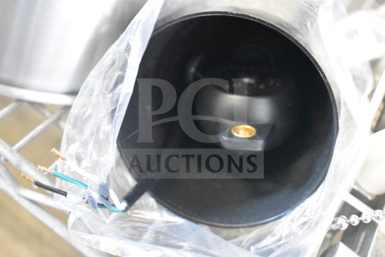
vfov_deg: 26.5
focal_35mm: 51
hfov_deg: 38.9
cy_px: 128
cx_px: 192
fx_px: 546
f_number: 4.5
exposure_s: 1/50
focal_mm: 34
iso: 16000
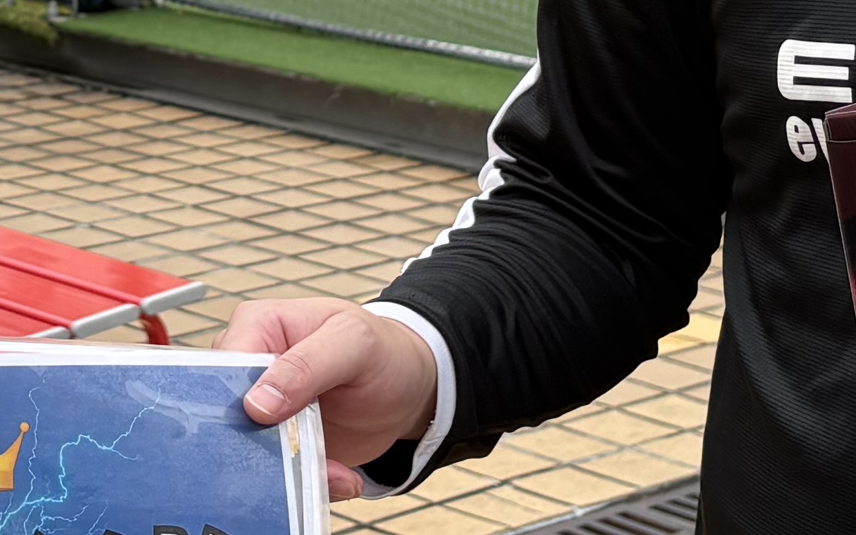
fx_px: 2963
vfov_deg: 10.2
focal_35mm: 127
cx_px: 66
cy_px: -101
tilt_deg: -6.6
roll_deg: +0.1
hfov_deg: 16.2
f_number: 1.6
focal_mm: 5.96
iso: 50
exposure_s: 1/895
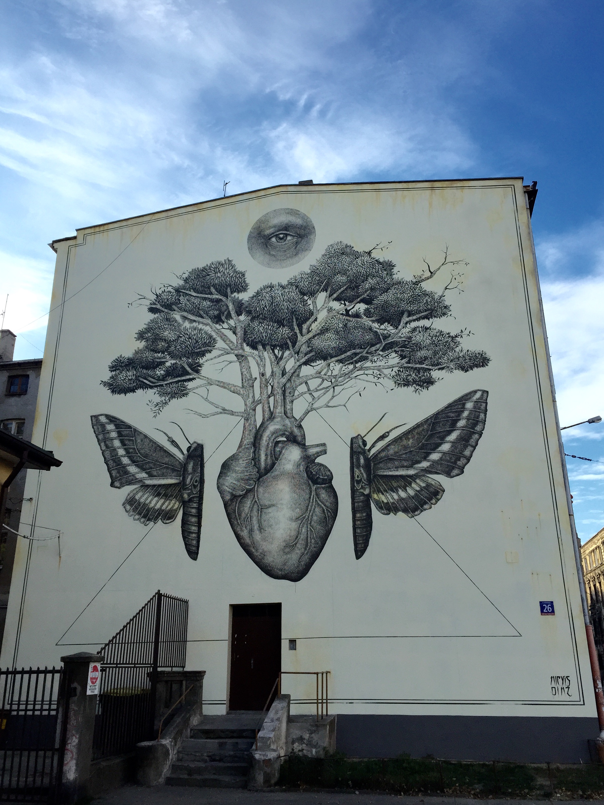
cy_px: 402
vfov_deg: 61.7
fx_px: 675
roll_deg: +0.9
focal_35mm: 29
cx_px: 302
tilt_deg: +19.3
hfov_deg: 48.2
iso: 32
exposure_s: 1/1582
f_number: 2.2
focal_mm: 4.15
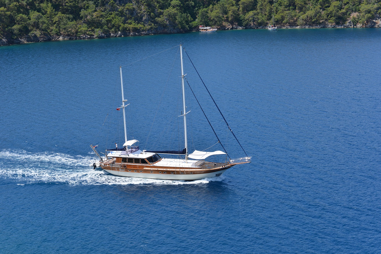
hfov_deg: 28.8
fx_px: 741
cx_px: 190
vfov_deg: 19.5
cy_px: 127
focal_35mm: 70
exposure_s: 1/500
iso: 400
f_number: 11
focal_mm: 70
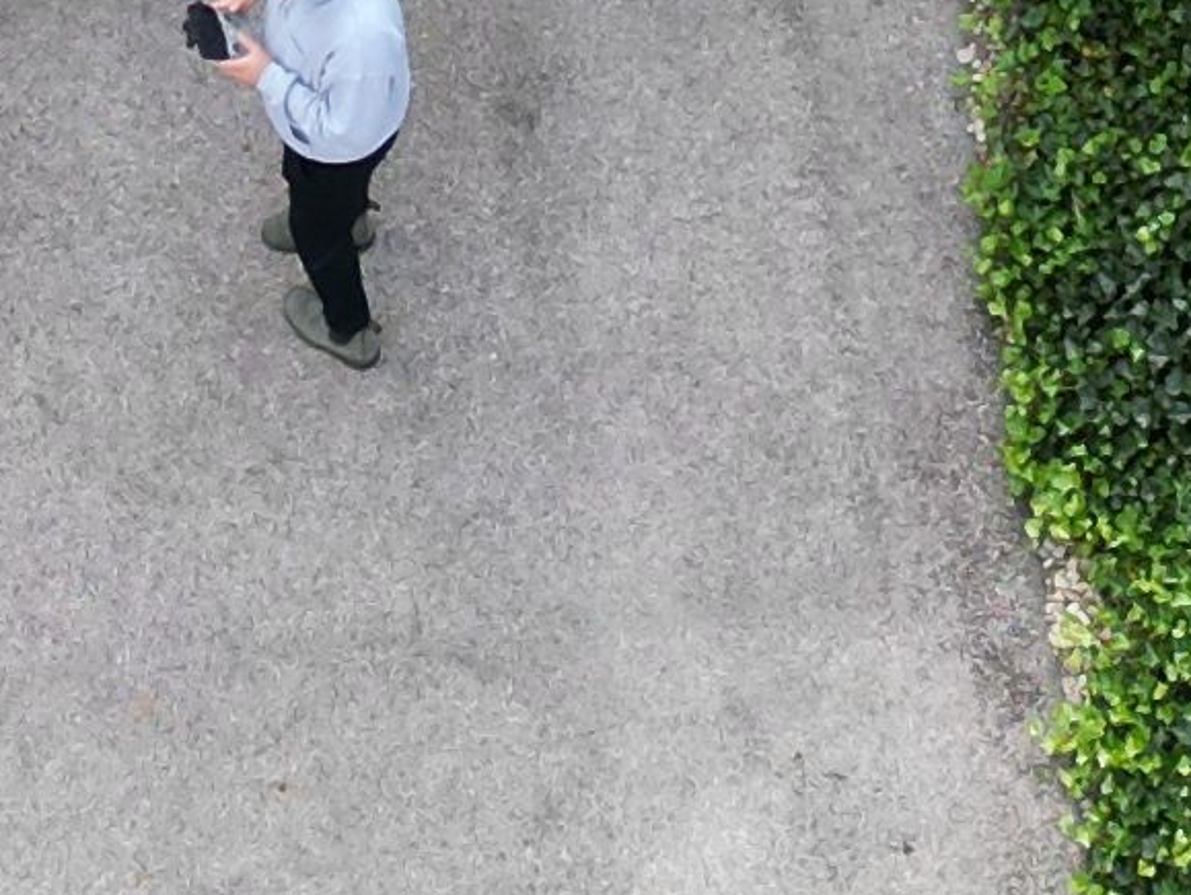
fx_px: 5749
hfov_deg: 11.8
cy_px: -2072
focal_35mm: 167
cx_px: 545
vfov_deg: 7.5
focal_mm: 6.72
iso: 130
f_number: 1.7
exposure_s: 1/1000
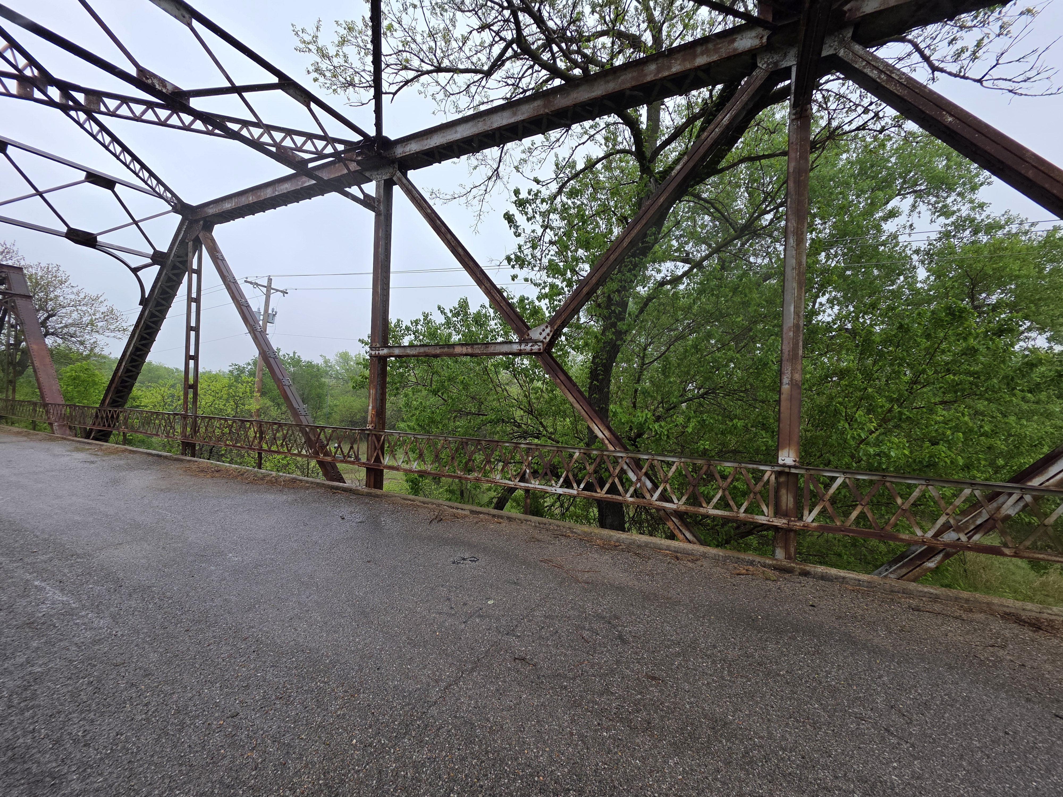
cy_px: 398
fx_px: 399
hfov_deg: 106.2
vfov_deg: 89.9
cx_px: 532
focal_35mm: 13
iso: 40
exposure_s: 1/326
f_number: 1.9
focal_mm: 2.2
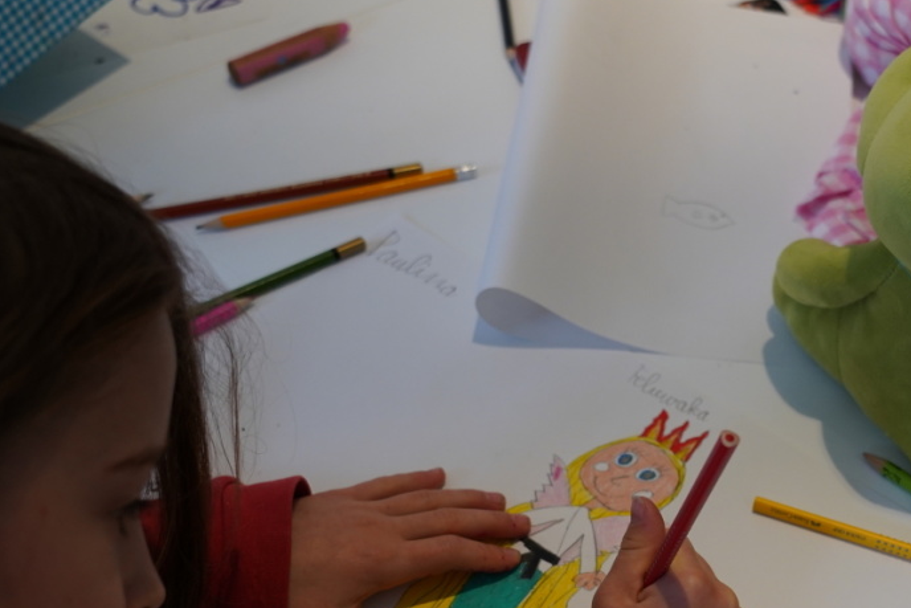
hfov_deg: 35.8
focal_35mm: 54
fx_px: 1367
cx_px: 706
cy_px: 509
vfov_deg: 24.6
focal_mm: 31
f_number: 4
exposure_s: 1/160
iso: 1000
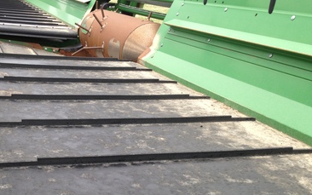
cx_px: 96
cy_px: 133
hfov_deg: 38.3
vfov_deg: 24.7
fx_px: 442
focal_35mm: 52
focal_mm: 4.13
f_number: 2.4
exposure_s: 1/131
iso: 50
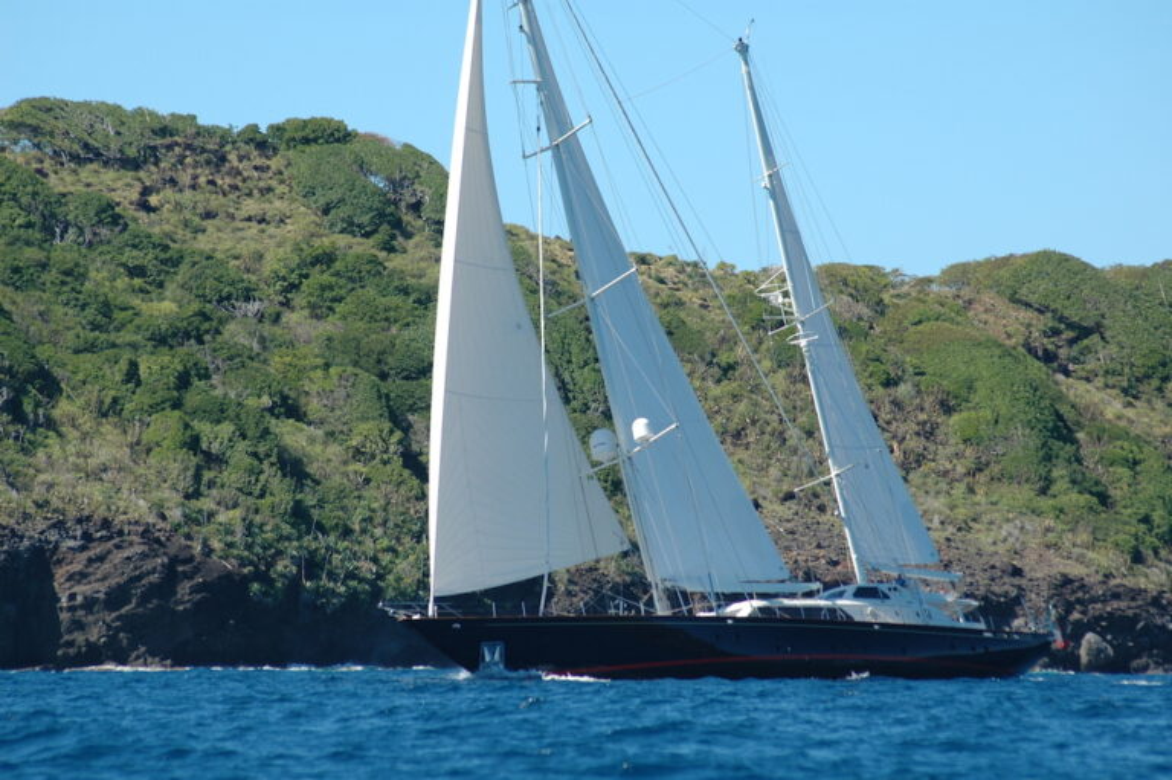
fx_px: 8296
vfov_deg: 5.4
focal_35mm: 255
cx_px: 586
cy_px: 390
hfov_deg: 8.1
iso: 200
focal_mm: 170
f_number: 6.3
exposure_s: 1/640
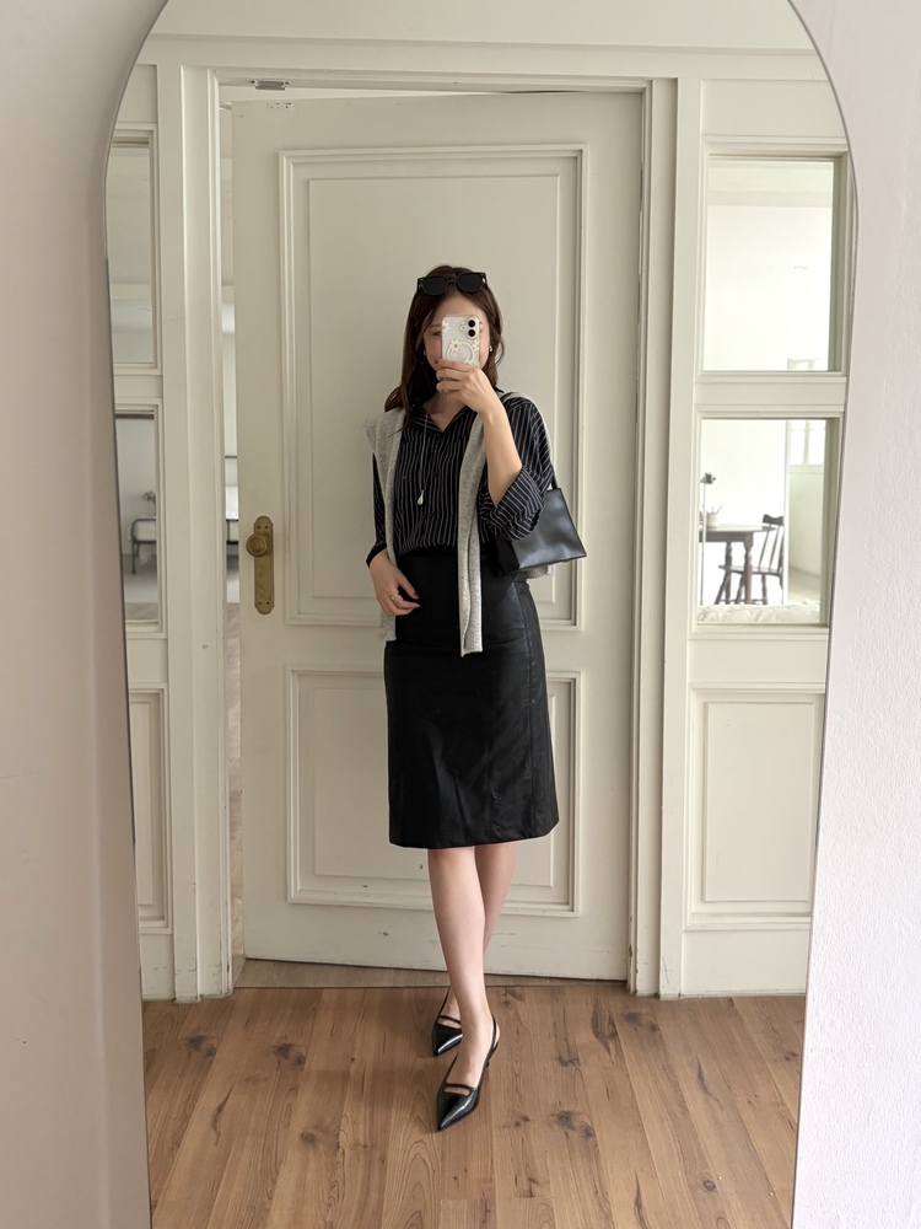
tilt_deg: -16.9
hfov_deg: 53.1
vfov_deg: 67.3
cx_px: 460
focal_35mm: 26
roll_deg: -1.6
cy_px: 614
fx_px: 922
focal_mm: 5.96
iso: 125
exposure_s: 1/66
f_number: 1.6
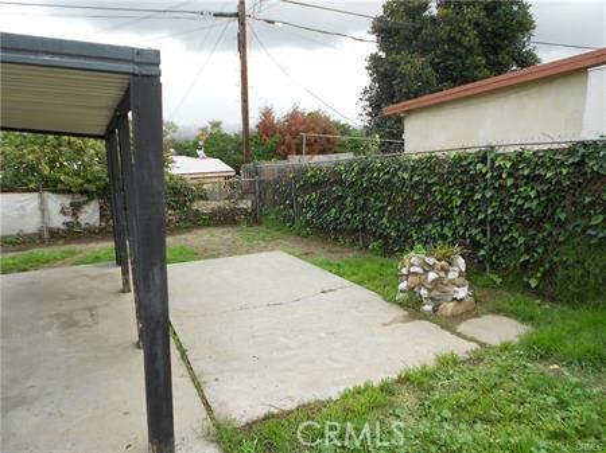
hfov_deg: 67.3
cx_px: 303
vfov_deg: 53.0
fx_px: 455
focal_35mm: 26
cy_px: 226
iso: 80
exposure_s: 1/320
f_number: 3.2
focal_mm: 4.6
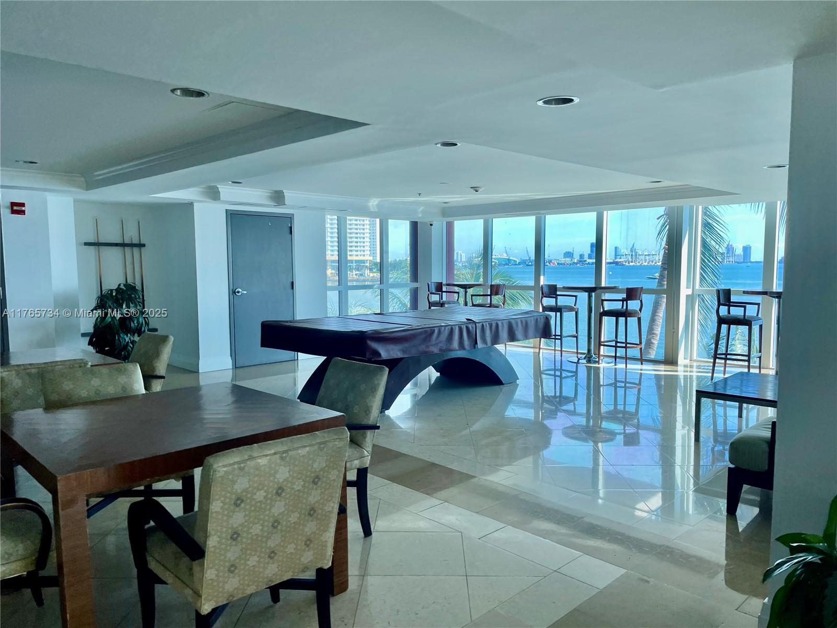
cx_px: 418
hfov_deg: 67.3
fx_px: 629
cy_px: 314
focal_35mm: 26
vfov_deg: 53.1
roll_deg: -2.4
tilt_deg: -3.1
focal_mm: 4.2
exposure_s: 1/181
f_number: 1.6
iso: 32
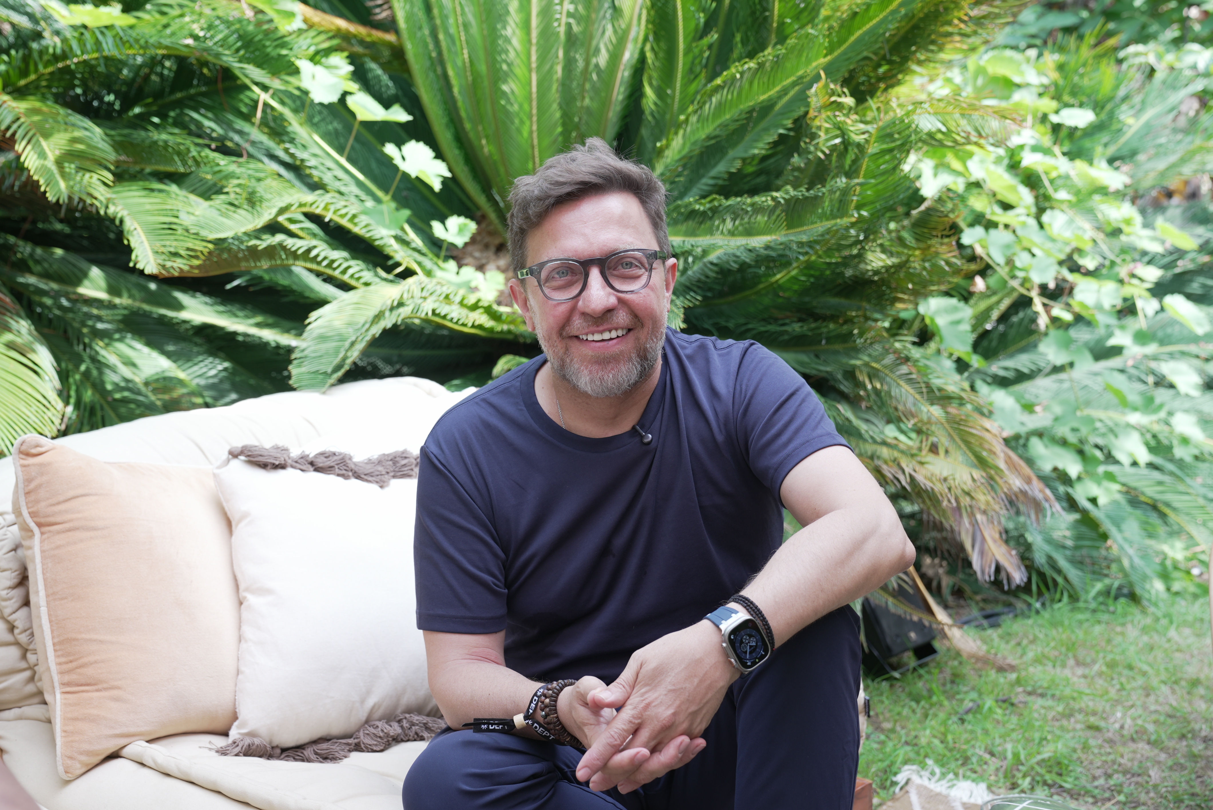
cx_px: 606
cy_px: 405
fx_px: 1551
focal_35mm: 46
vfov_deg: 29.3
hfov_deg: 42.7
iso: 100
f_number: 4.5
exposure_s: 1/50
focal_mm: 46
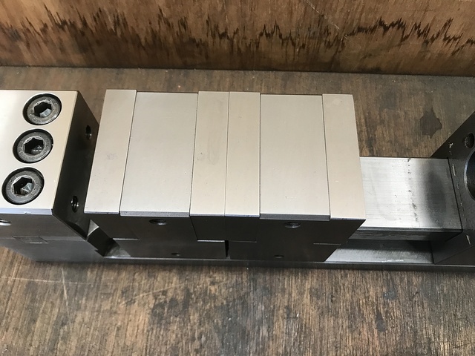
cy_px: 178
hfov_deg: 63.4
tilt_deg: -67.8
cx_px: 238
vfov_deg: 49.7
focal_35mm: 28
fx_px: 384
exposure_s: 1/17
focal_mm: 3.99
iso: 40
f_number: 1.8
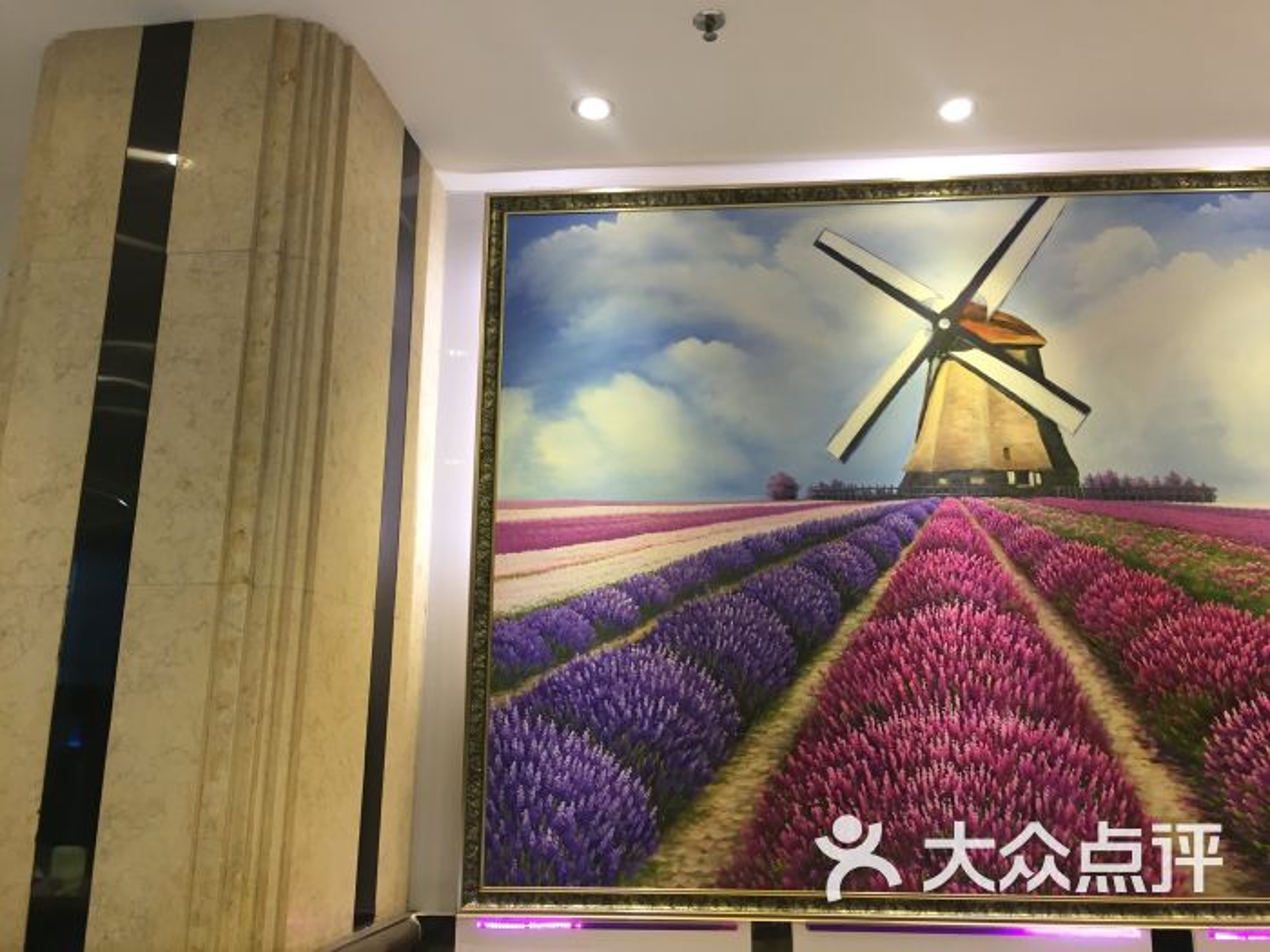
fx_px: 1064
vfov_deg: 48.2
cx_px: 635
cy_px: 476
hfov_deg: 61.7
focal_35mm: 29
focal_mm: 4.15
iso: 125
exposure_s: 1/33
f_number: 2.2
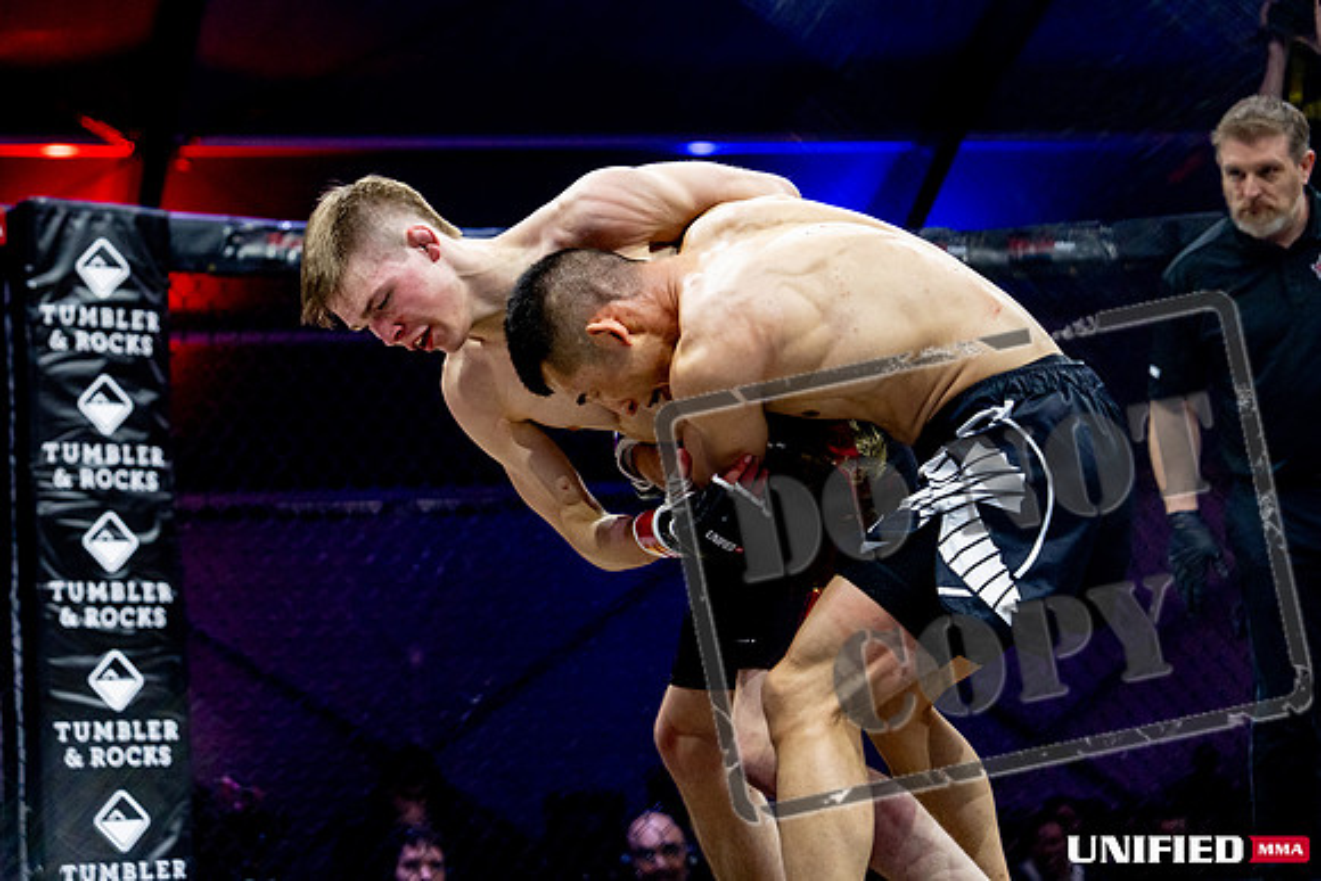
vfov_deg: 15.1
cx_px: 467
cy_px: 397
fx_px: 3322
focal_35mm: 91
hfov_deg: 22.4
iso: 3200
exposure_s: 1/1250
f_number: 2.8
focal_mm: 70
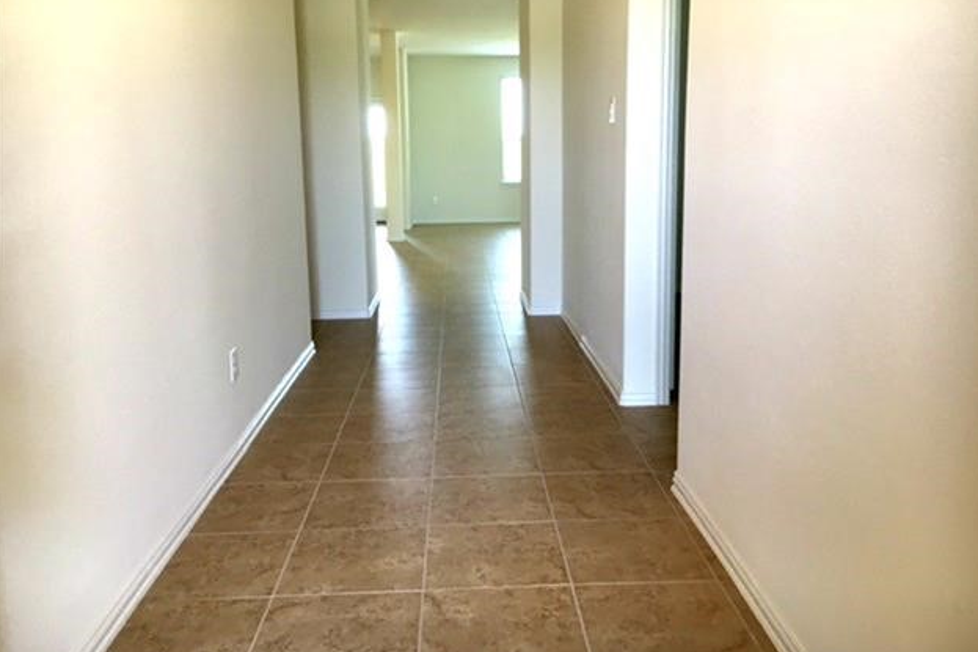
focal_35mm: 31
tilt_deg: -9.5
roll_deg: +0.7
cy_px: 292
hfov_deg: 60.3
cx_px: 496
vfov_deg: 42.3
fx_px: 842
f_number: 2.2
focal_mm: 4.15
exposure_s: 1/30
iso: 40
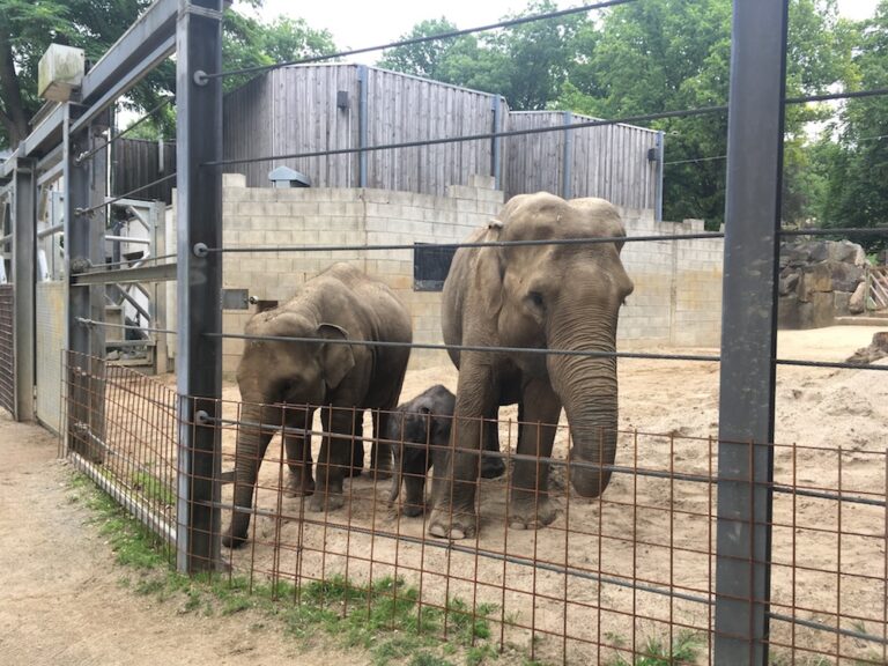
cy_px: 333
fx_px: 744
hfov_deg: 61.7
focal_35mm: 29
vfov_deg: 48.2
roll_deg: -0.6
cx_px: 444
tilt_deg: -4.1
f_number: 2.2
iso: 25
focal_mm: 4.15
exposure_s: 1/100
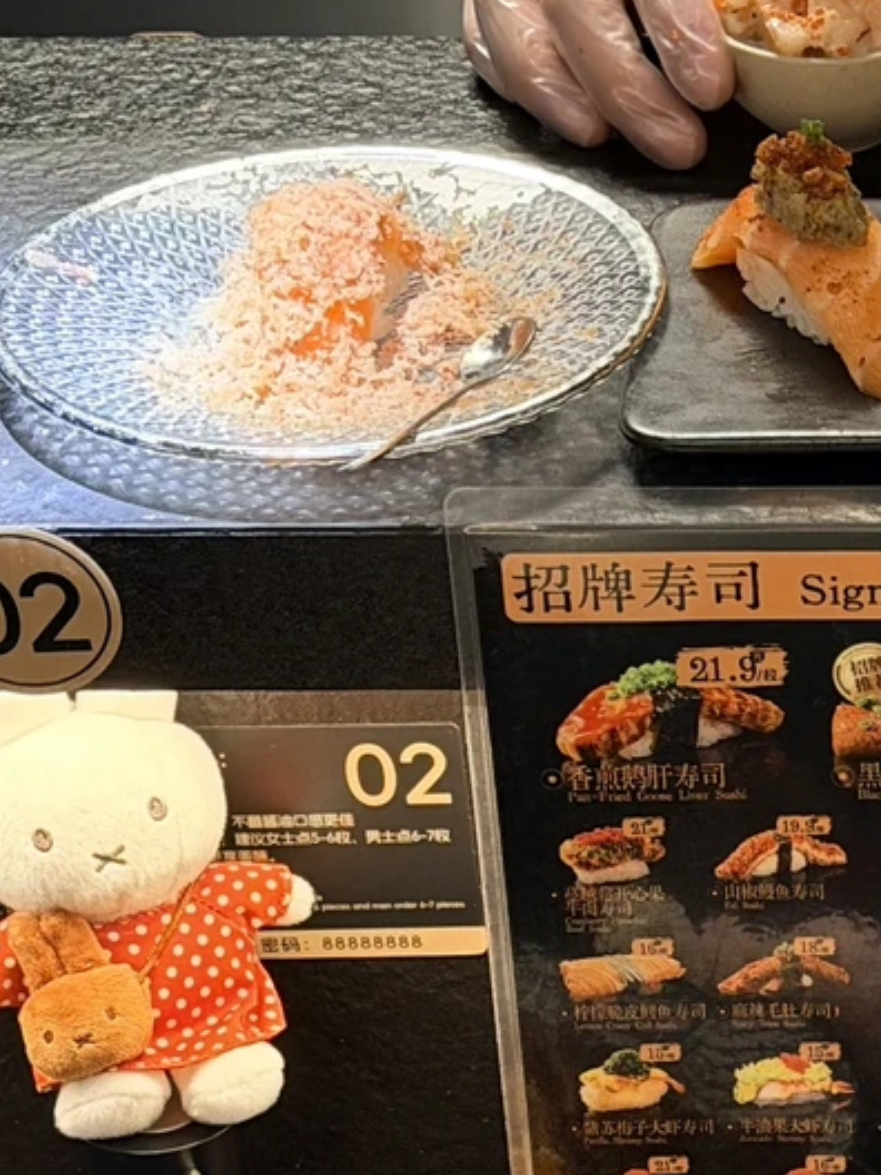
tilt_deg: -35.8
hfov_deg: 11.1
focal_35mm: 131
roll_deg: -1.1
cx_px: 1108
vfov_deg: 14.8
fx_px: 4445
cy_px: 1151
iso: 200
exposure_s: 1/33
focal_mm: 6.76
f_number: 1.78
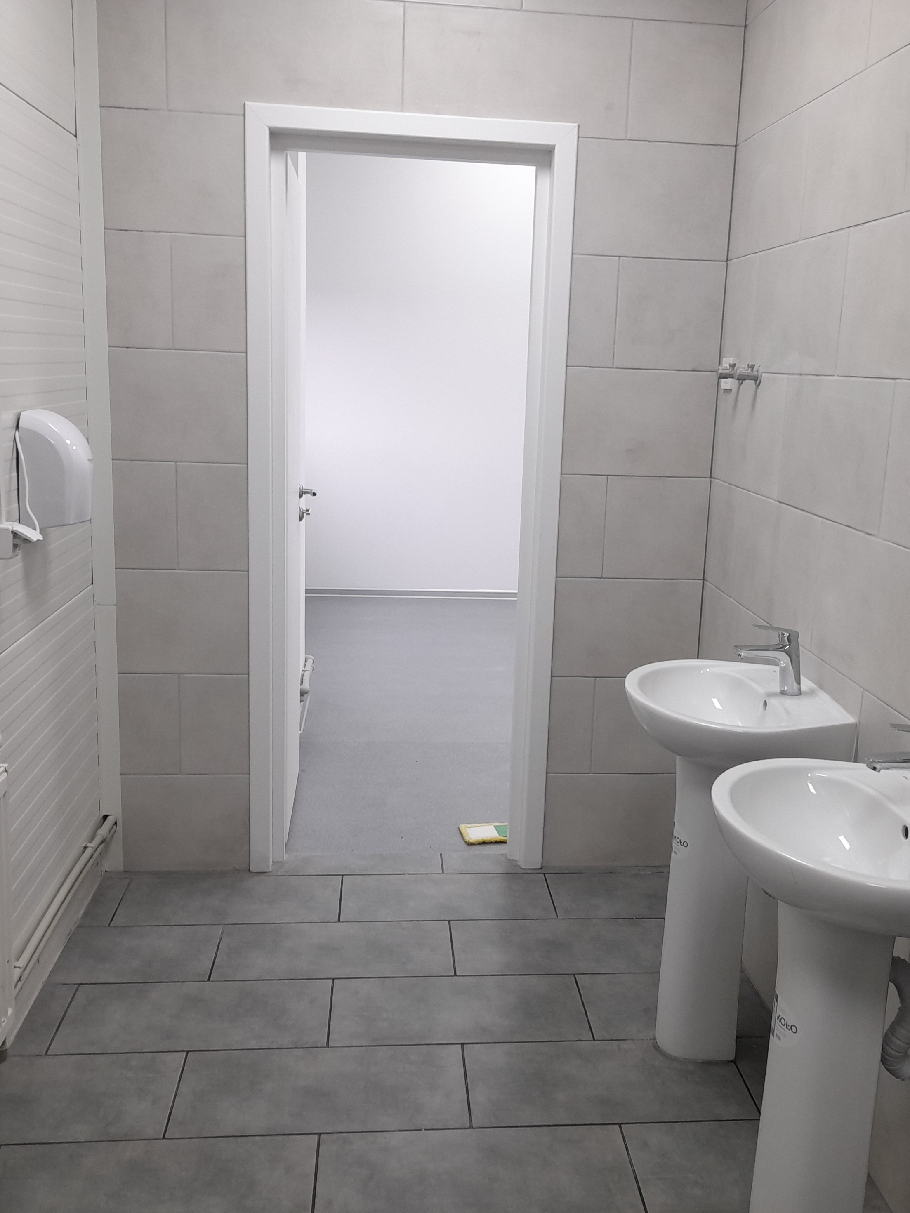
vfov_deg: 54.0
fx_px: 1192
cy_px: 607
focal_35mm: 34
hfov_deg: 41.7
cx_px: 513
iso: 64
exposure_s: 1/60
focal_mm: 4.6
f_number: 2
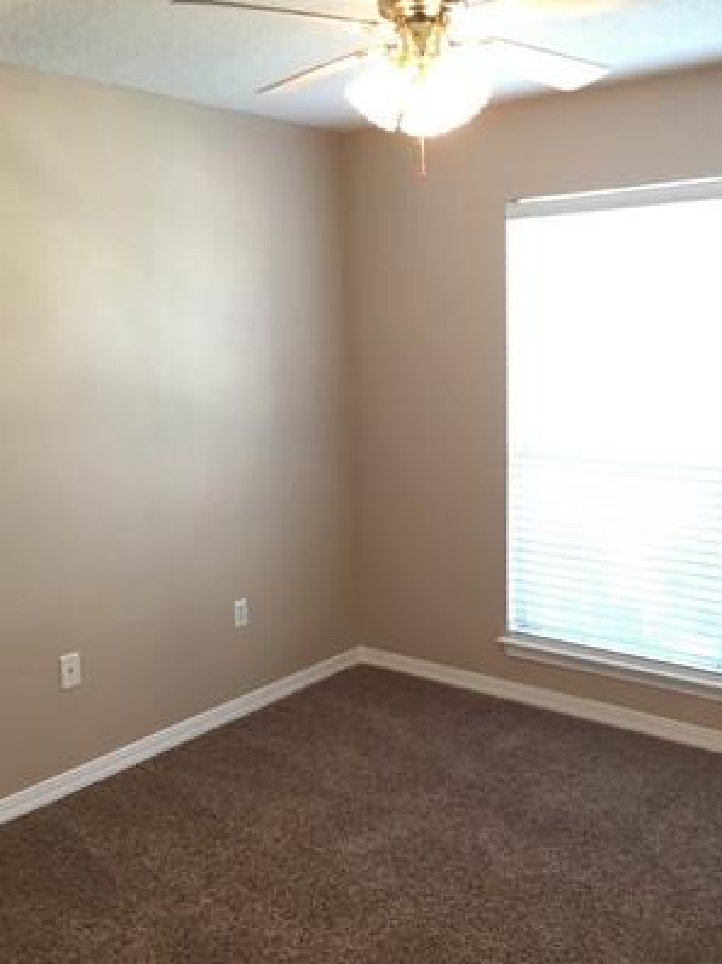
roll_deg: +1.2
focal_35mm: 35
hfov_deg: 40.6
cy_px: 501
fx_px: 974
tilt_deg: -8.3
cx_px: 397
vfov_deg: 52.6
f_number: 2.2
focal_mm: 4.15
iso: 64
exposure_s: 1/15
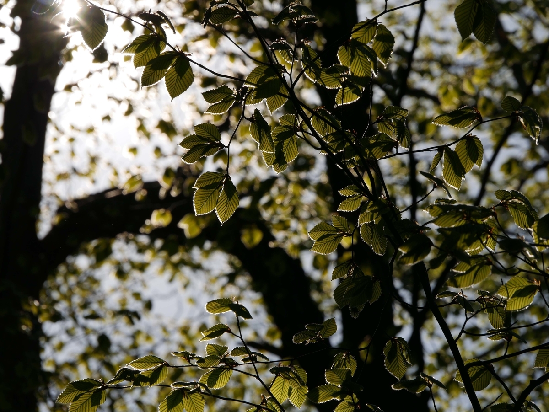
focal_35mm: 280
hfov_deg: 7.1
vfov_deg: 5.3
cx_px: 274
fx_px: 4442
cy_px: 206
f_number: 9
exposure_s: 1/1600
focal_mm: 140
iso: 200
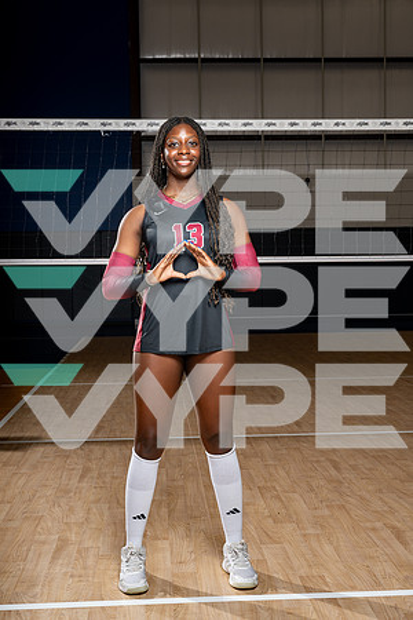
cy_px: 310
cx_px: 206
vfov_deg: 40.3
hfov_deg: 27.5
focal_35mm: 49
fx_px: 843
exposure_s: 1/250
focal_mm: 49
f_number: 8
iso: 100
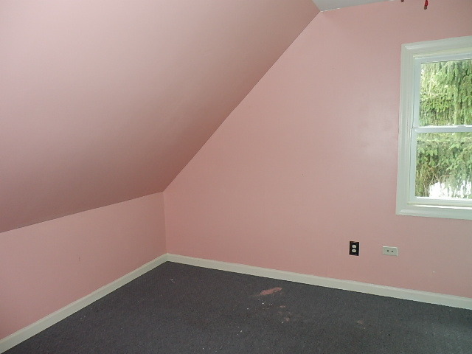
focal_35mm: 25
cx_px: 236
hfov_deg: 69.4
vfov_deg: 54.9
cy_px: 177
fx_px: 341
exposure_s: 1/30
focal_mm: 4.5
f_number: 3
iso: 200
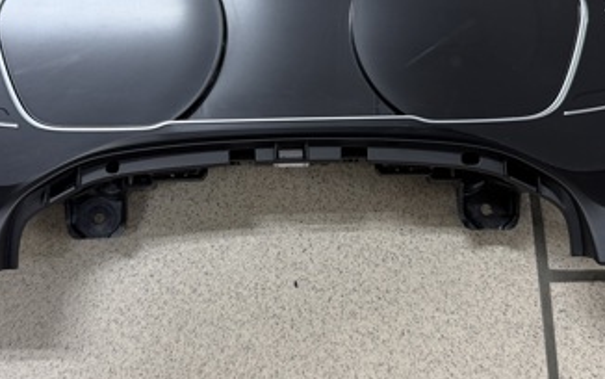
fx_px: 825
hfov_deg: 40.3
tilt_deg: -72.9
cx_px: 290
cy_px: 87
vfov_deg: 25.5
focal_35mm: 50
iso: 160
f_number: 1.78
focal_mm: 6.76
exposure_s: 1/121
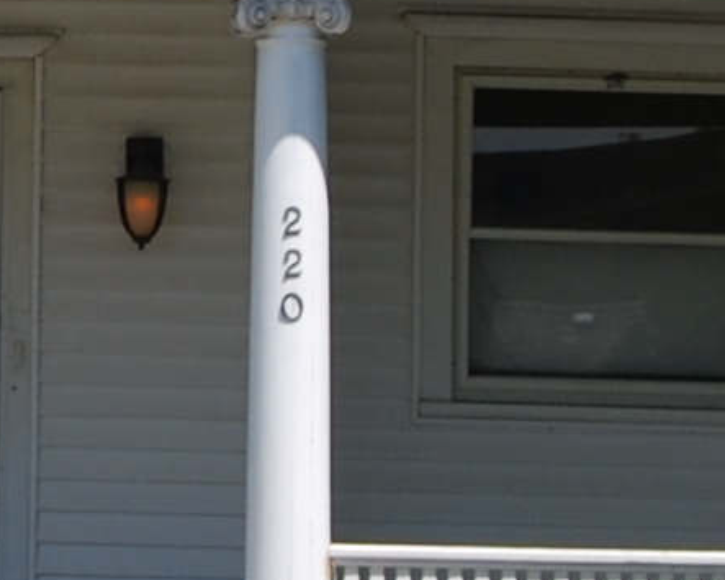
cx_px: -335
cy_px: -116
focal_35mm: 370
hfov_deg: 5.2
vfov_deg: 4.2
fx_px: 7936
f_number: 8
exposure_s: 1/250
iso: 100
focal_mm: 30
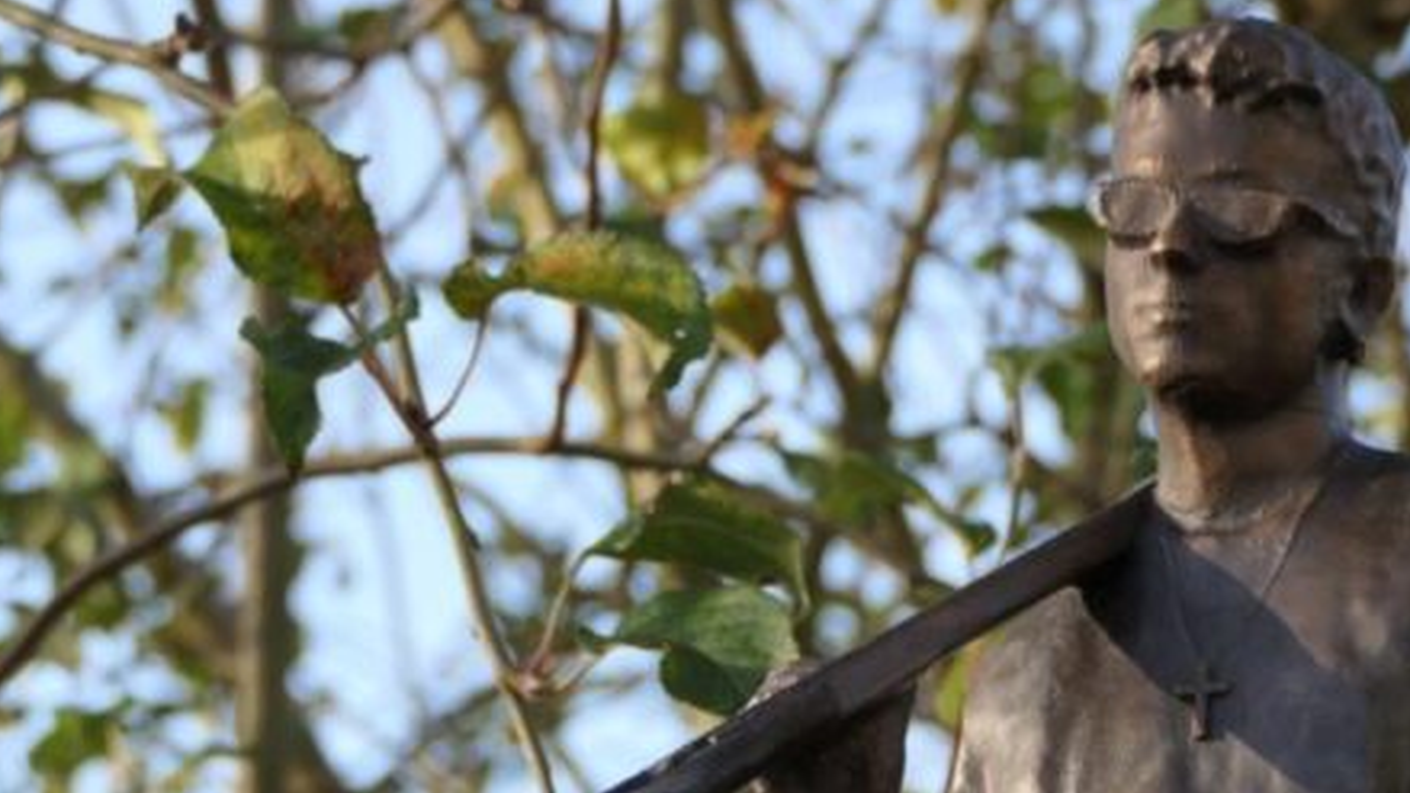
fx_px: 7328
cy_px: 514
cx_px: 992
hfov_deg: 11.0
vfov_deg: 6.2
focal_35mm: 196
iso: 125
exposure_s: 1/250
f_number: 4.2
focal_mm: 43
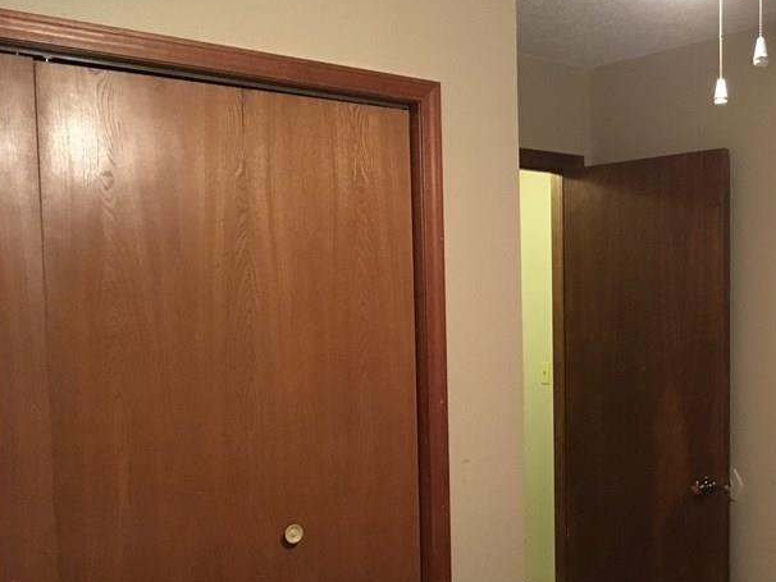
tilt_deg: -3.8
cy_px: 393
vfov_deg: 29.5
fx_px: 1099
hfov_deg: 37.2
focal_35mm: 49
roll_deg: +0.2
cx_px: 645
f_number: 2.2
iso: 320
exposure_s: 1/15
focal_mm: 4.15
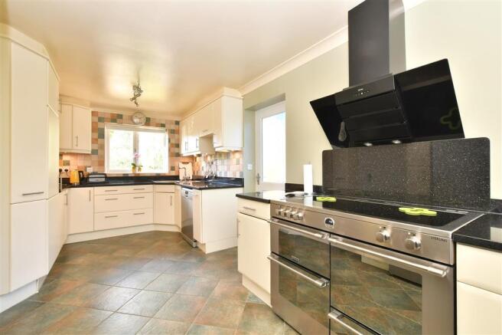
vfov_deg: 77.3
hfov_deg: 100.4
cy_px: 168
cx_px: 251
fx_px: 209
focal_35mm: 15
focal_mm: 10
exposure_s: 1/15
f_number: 8
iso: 500
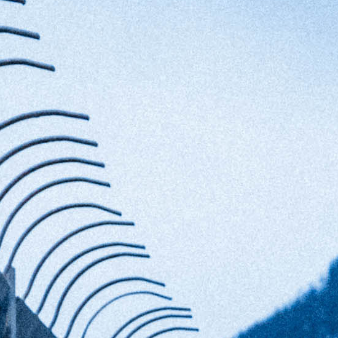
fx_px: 3071
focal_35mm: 278
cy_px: 916
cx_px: 491
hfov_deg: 6.2
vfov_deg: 5.9
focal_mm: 30
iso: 4000
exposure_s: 1/80
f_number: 3.5
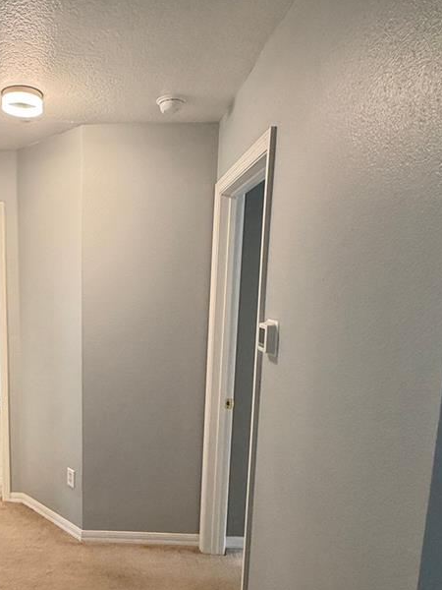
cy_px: 365
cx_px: 87
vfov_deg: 62.7
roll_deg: -0.4
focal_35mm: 28
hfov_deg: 47.0
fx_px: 477
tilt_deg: -7.6
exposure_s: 1/60
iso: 320
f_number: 2.2
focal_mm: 2.22
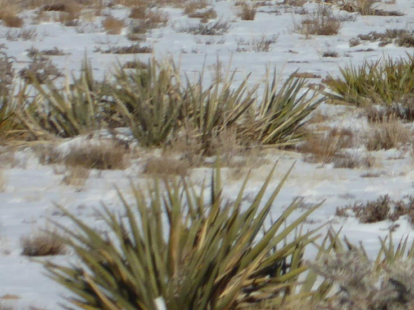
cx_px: 638
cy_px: -105
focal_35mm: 1129
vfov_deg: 1.3
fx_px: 13503
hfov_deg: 1.8
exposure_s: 1/1600
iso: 100
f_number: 5.6
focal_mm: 44.8
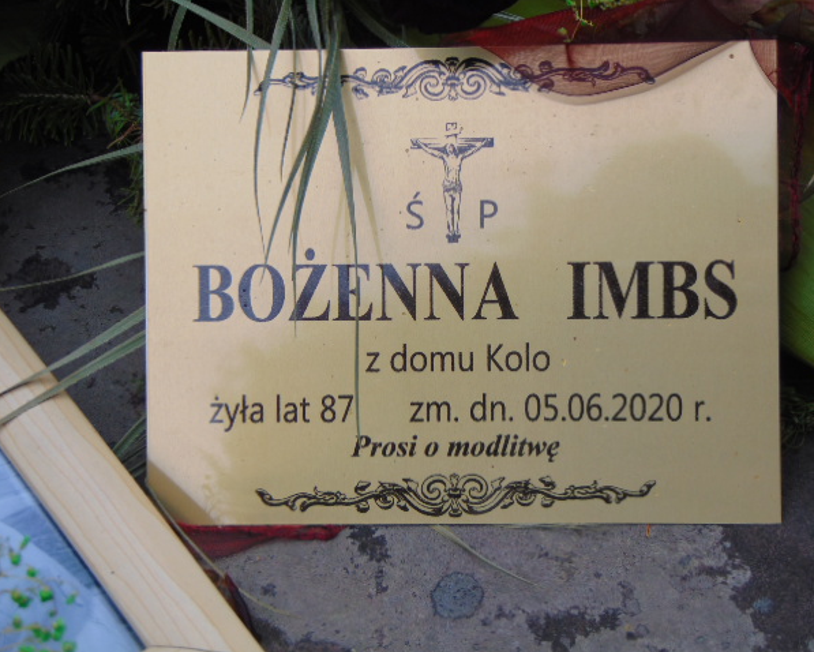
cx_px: 432
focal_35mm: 113
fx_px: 2723
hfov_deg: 17.0
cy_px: 326
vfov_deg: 13.6
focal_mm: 19.4
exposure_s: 1/640
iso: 80
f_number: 3.9
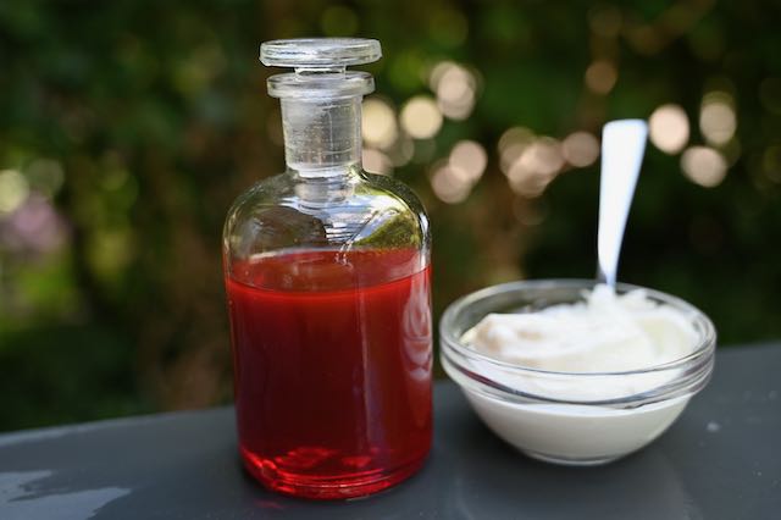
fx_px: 911
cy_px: 260
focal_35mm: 42
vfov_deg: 31.9
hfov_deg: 46.4
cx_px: 390
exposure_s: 1/250
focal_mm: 42
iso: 320
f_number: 4
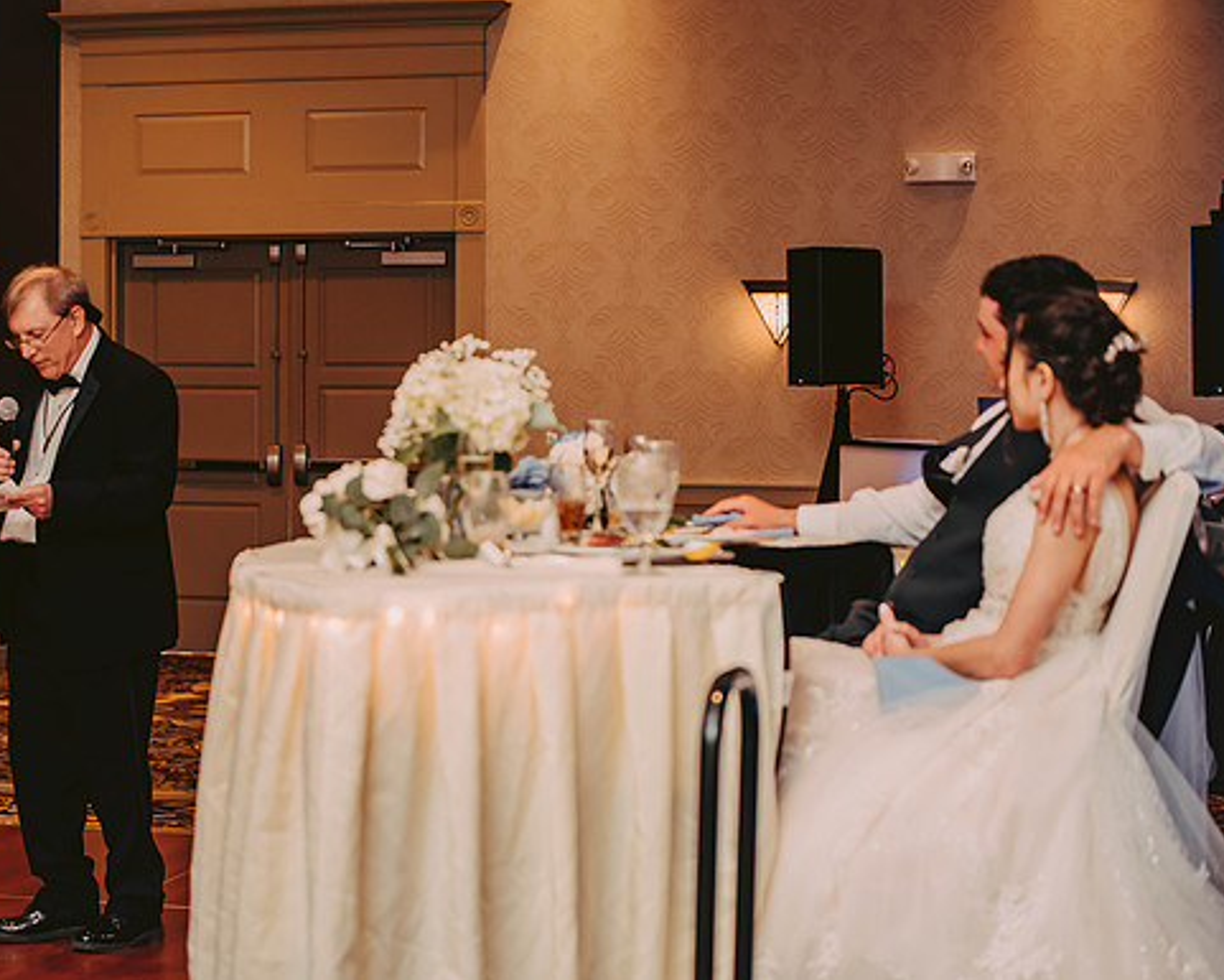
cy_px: 490
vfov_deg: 18.7
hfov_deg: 23.2
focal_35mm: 82
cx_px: 494
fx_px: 2971
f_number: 2.8
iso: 800
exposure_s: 1/60
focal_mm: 70
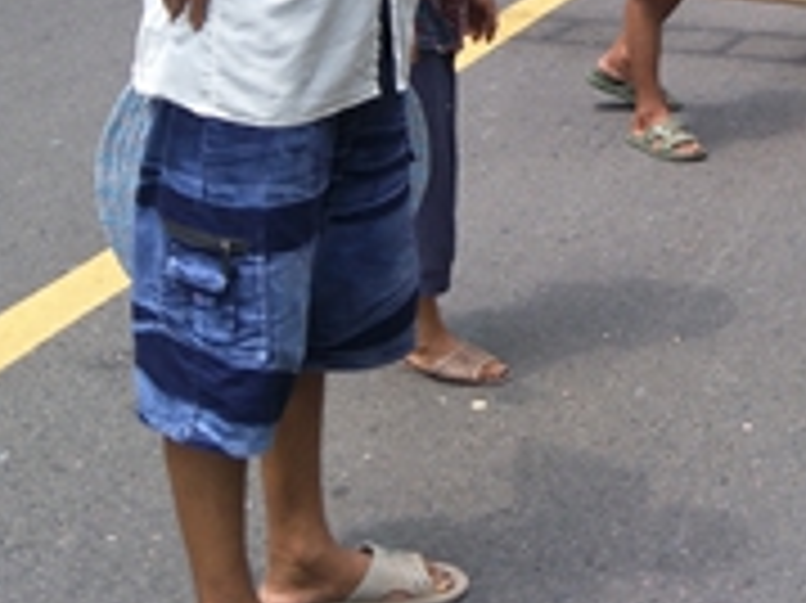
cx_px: 860
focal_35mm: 67
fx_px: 1559
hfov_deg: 26.9
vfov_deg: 19.9
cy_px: -209
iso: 43
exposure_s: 1/510
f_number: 1.7
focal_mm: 4.1
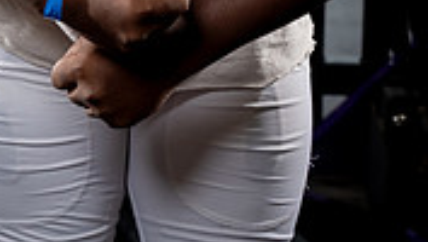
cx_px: 116
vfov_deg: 7.4
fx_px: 1784
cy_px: -298
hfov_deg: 13.6
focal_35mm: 157
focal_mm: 59
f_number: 5.6
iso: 640
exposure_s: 1/250
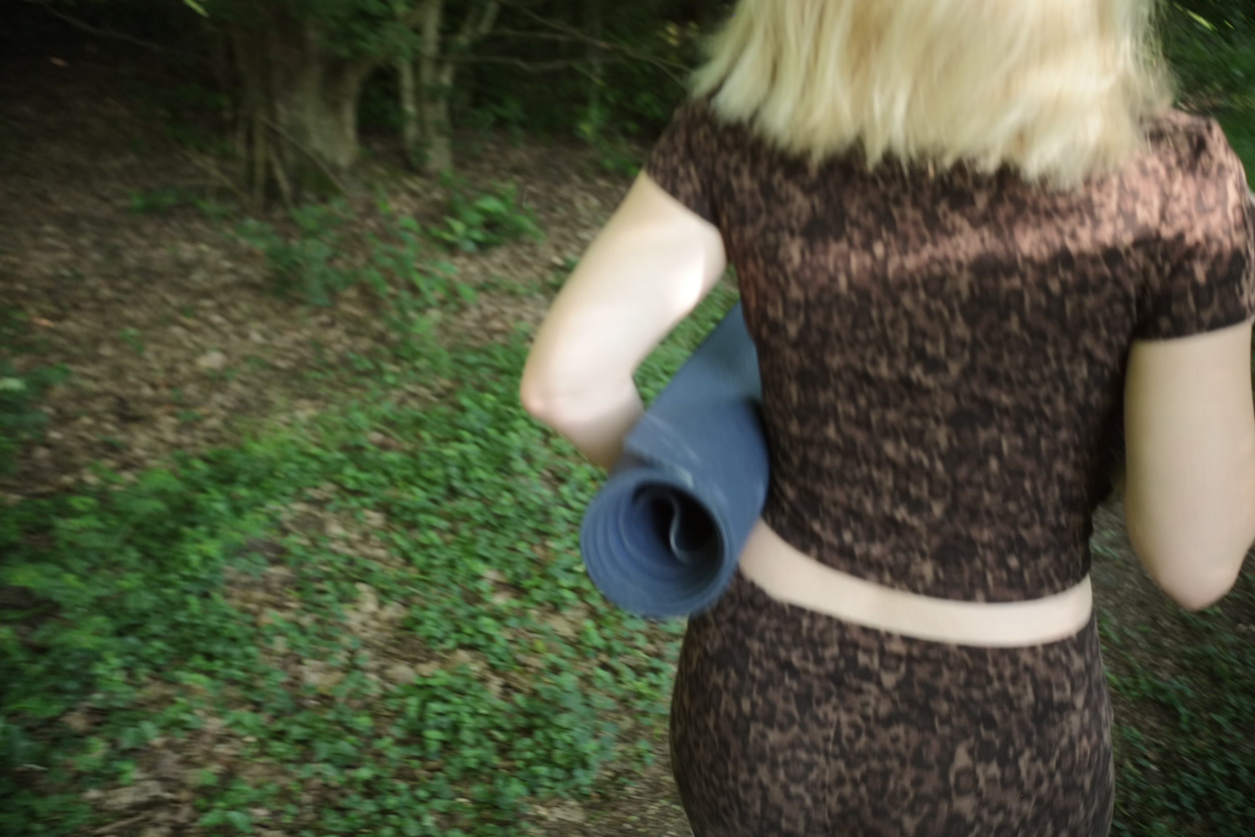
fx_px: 1429
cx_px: 628
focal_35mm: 41
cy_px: 418
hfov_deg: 47.4
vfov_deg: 32.6
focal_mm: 27
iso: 800
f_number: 2.8
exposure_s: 1/52
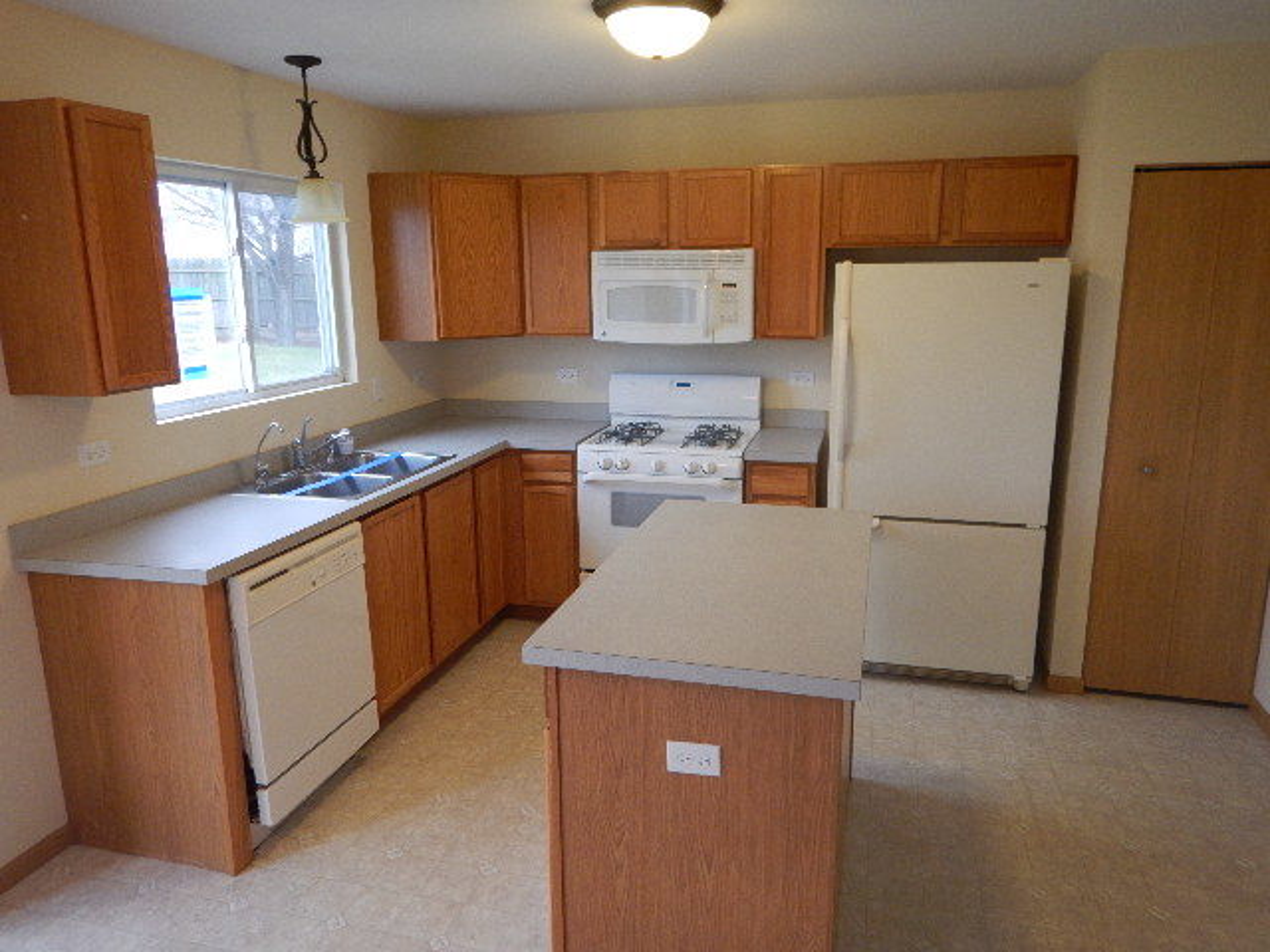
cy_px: 476
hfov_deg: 71.6
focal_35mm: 24
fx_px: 881
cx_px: 635
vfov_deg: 56.8
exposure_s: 1/30
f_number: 2.8
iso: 220
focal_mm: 4.3
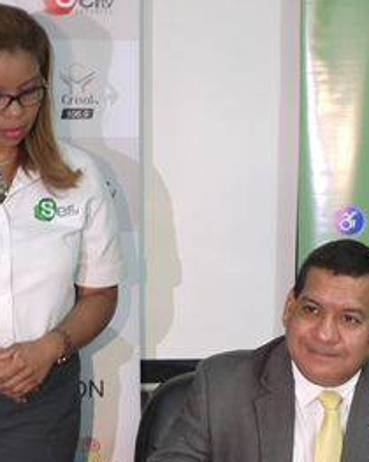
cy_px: 388
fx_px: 1558
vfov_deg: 16.7
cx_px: 30
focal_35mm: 114
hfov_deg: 13.4
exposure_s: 1/13
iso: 400
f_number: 4.8
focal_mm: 24
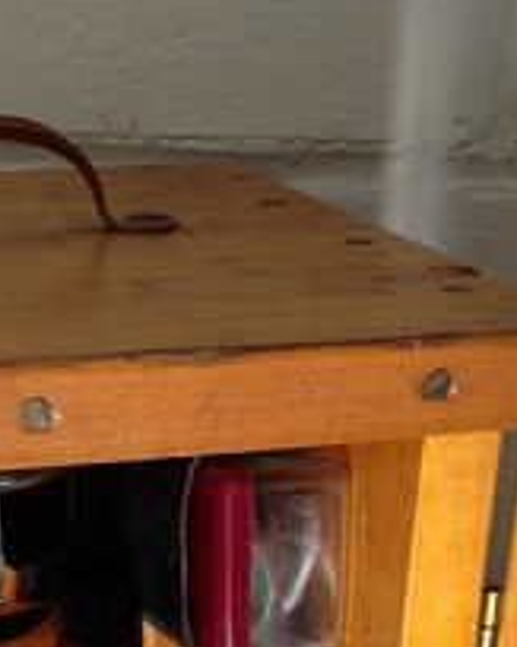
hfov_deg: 14.9
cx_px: 108
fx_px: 1972
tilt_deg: -32.5
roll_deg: -1.7
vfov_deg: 16.6
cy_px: 1023
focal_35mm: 103
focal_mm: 4.12
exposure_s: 1/20
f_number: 2.4
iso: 50
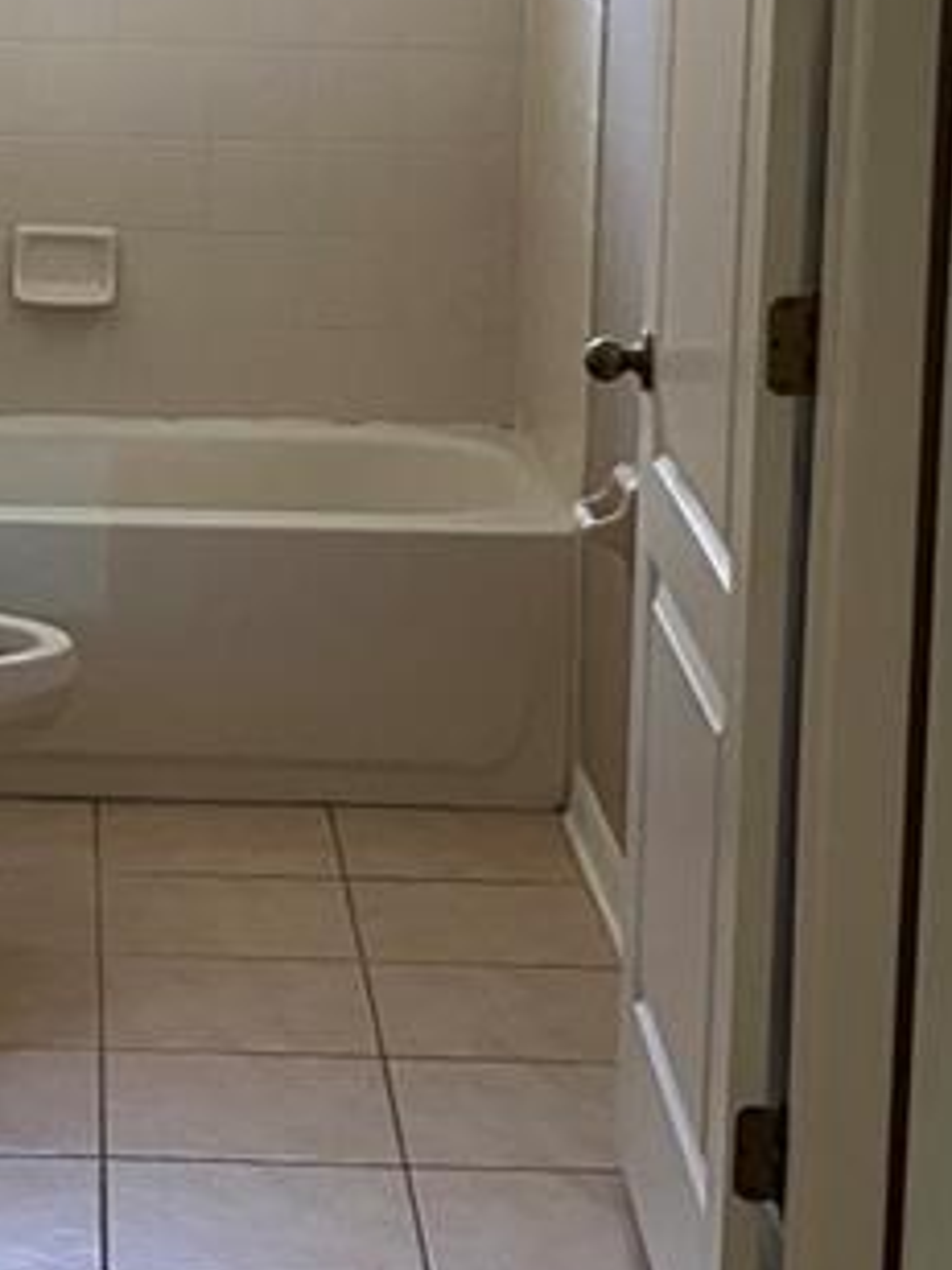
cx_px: -4
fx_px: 3997
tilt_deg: -7.0
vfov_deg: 17.7
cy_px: 99
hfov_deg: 13.4
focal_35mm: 109
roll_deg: -1.8
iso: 200
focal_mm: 3.99
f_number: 1.8
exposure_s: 1/60
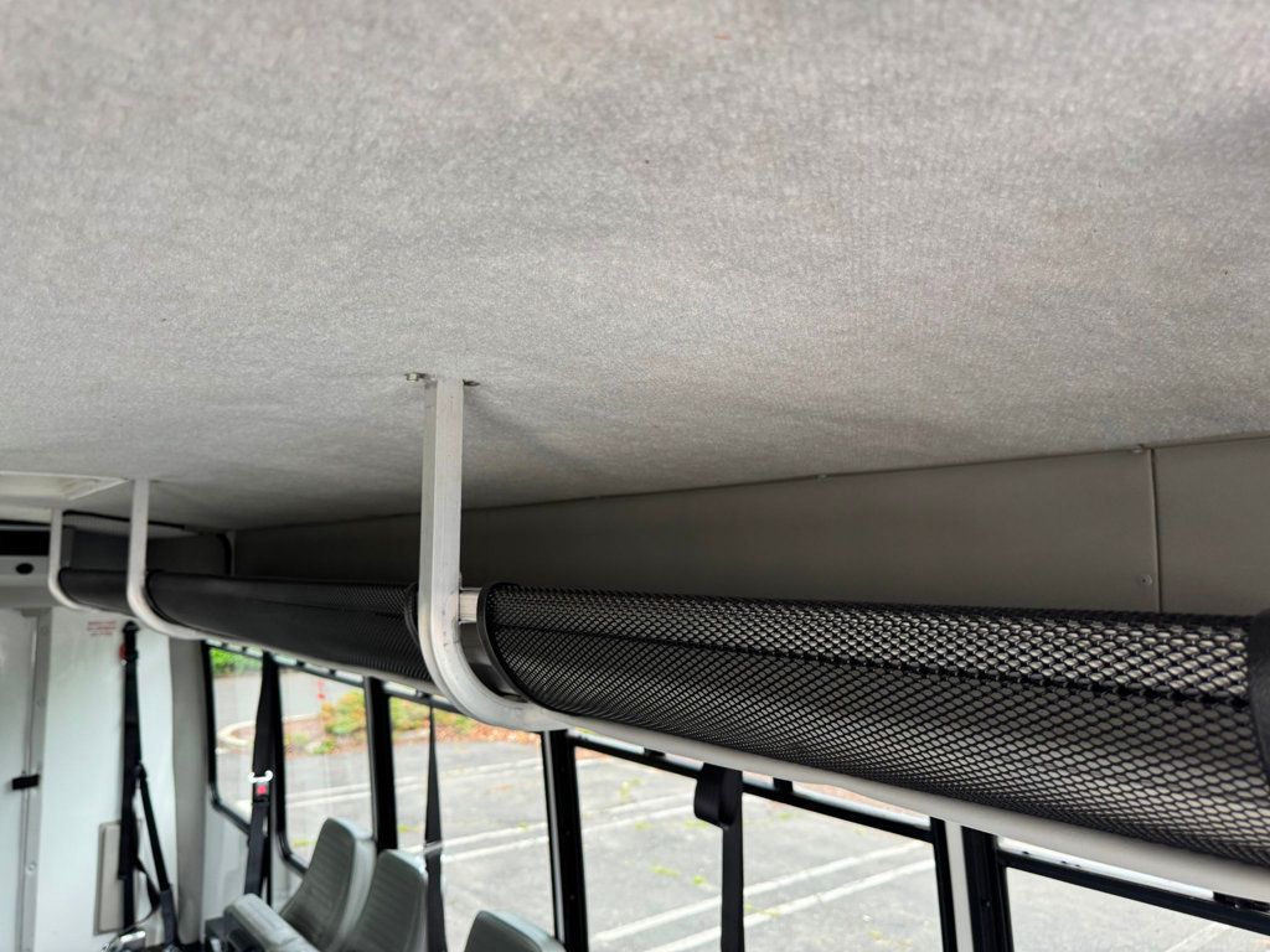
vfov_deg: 56.8
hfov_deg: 71.6
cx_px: 635
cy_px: 476
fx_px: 881
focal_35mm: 24
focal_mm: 6.76
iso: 160
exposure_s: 1/121
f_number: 1.78
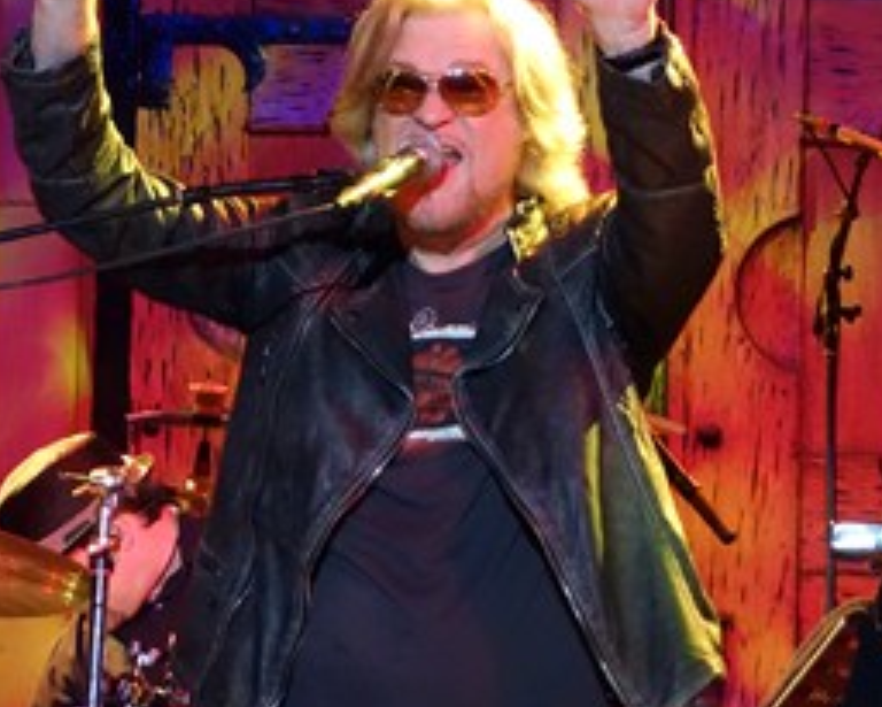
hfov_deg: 8.9
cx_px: 396
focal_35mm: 216
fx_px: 5641
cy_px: 181
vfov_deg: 7.2
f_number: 4.9
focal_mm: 37.1
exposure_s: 1/100
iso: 2000
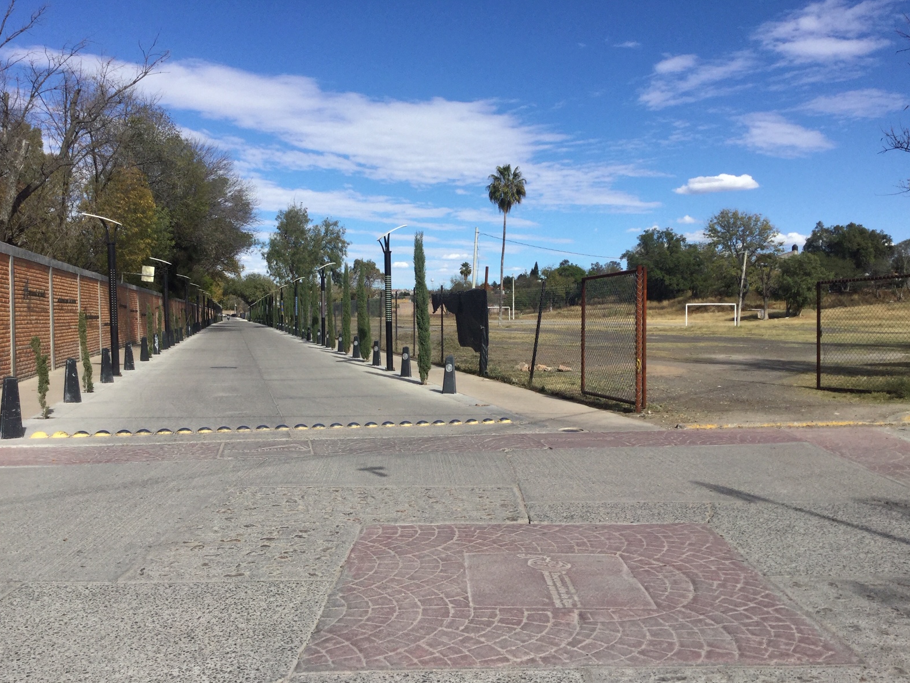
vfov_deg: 44.2
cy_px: 350
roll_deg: -2.1
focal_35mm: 32
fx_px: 841
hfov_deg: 56.8
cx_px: 452
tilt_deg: -2.5
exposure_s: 1/1773
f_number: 2.4
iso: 25
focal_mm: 3.3
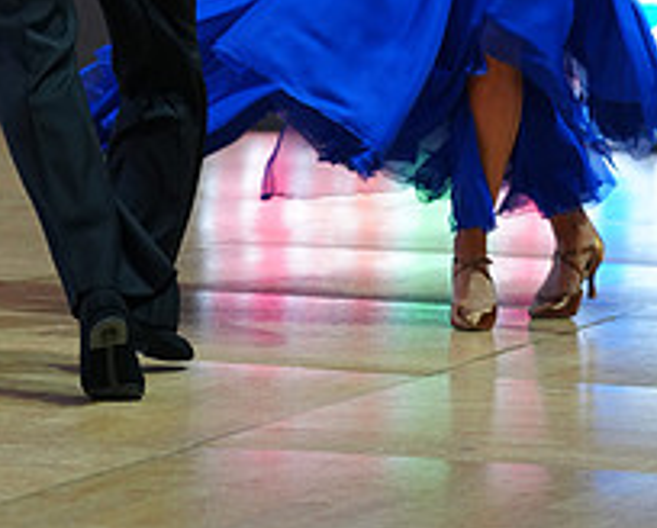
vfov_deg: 5.0
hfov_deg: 6.2
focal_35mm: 309
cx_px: 388
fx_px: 6020
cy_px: -335
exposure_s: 1/400
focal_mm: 116
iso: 800
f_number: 2.8
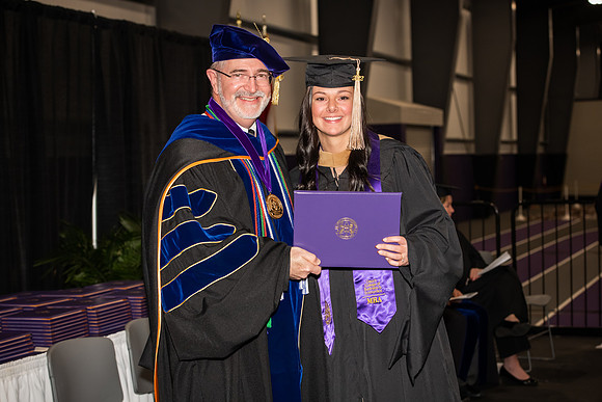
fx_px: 1171
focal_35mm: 70
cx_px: 301
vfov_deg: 19.5
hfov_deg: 28.8
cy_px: 201
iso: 1000
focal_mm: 70
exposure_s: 1/200
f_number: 5.6
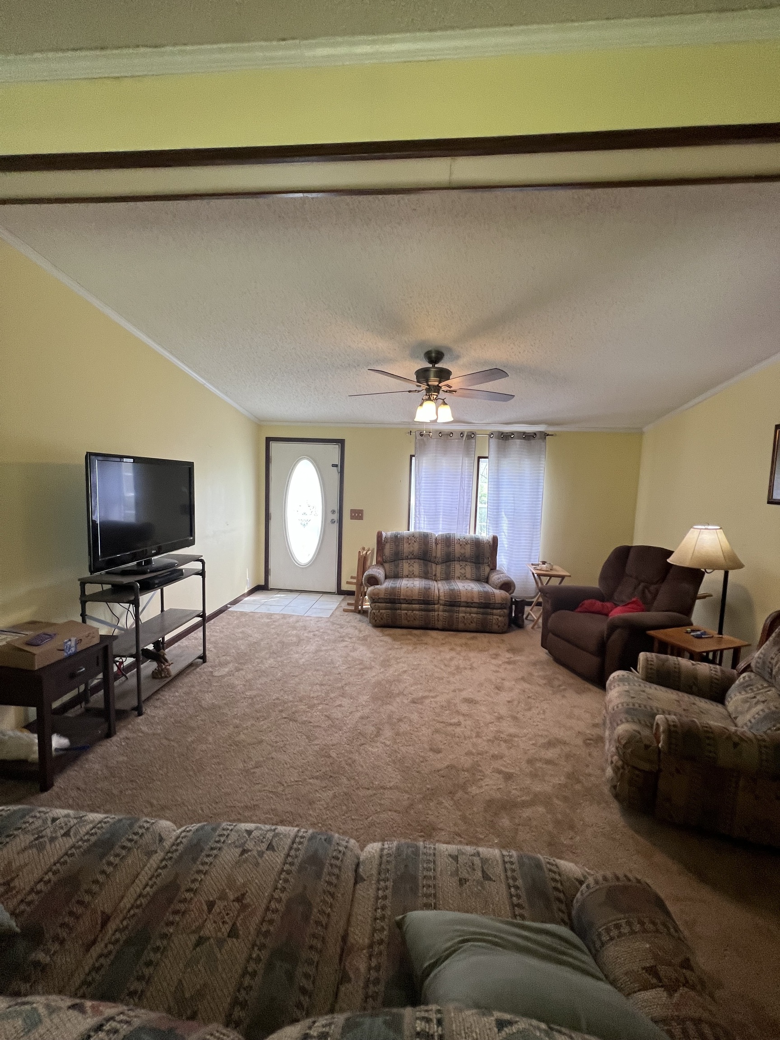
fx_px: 391
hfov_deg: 89.9
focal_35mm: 13
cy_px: 520
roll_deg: -1.5
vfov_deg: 106.2
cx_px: 390
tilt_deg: -4.6
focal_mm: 1.57
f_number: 1.8
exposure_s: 1/120
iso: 160
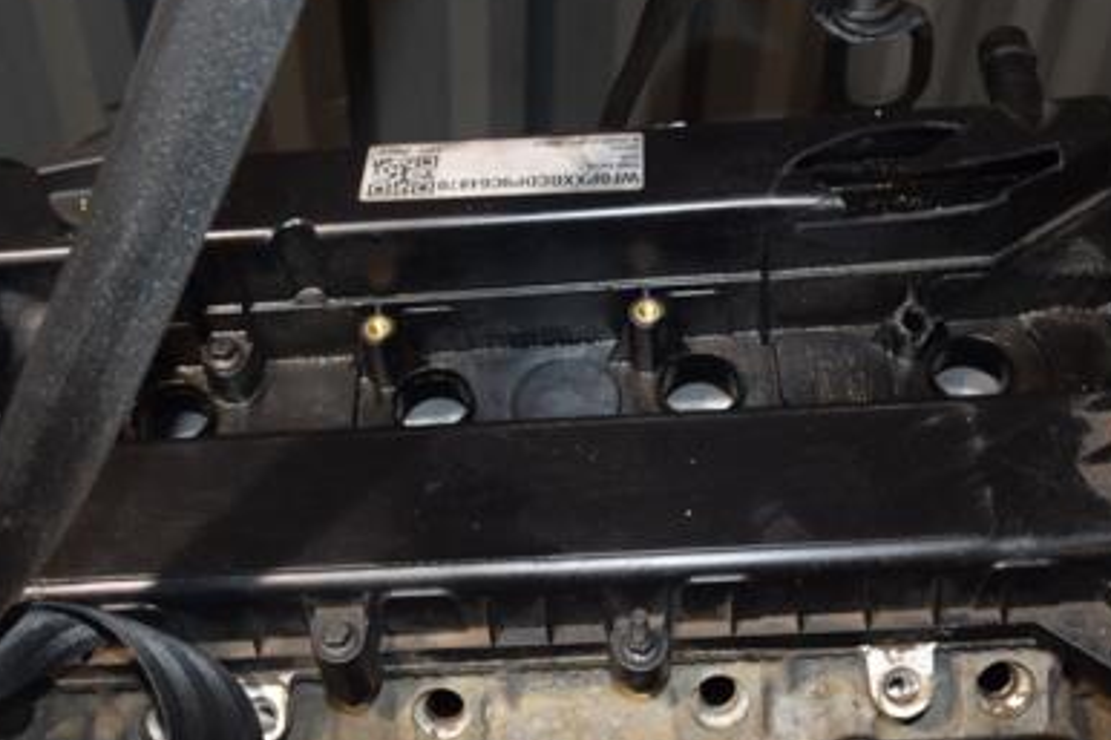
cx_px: 495
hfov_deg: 35.6
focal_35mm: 56
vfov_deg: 24.1
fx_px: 1727
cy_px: 441
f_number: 5
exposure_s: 1/60
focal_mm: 24
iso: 800
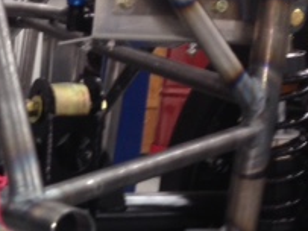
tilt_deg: -13.0
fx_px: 925
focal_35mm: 104
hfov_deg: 17.4
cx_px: -129
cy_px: 331
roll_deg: -1.0
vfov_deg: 13.5
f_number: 2.4
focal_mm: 4.12
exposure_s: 1/24
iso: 50
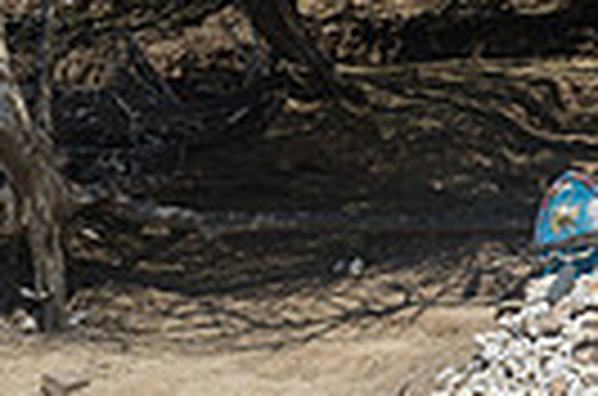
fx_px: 2535
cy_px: 286
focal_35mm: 153
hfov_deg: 13.2
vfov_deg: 8.9
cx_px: 616
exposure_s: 1/125
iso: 100
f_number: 11
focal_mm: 35
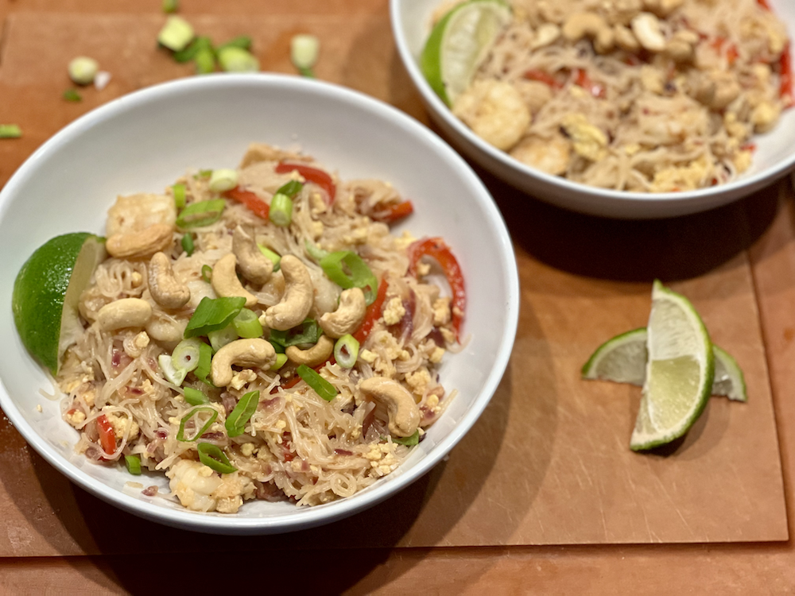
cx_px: 398
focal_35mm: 77
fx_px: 1768
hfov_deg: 25.3
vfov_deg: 19.1
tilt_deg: -56.6
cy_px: 298
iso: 400
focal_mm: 9
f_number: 2.8
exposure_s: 1/40
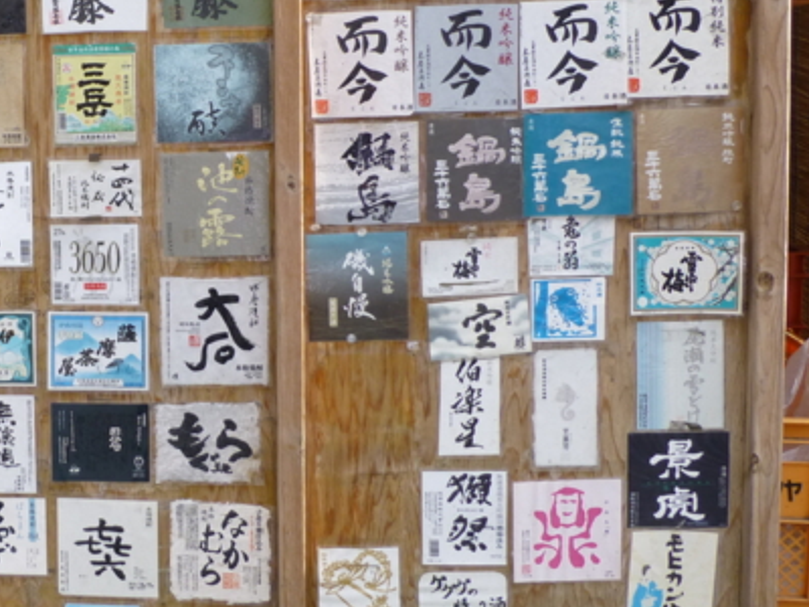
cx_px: 107
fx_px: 1122
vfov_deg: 30.1
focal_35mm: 48
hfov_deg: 37.5
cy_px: 223
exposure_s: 1/100
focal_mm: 4.3
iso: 100
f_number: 4
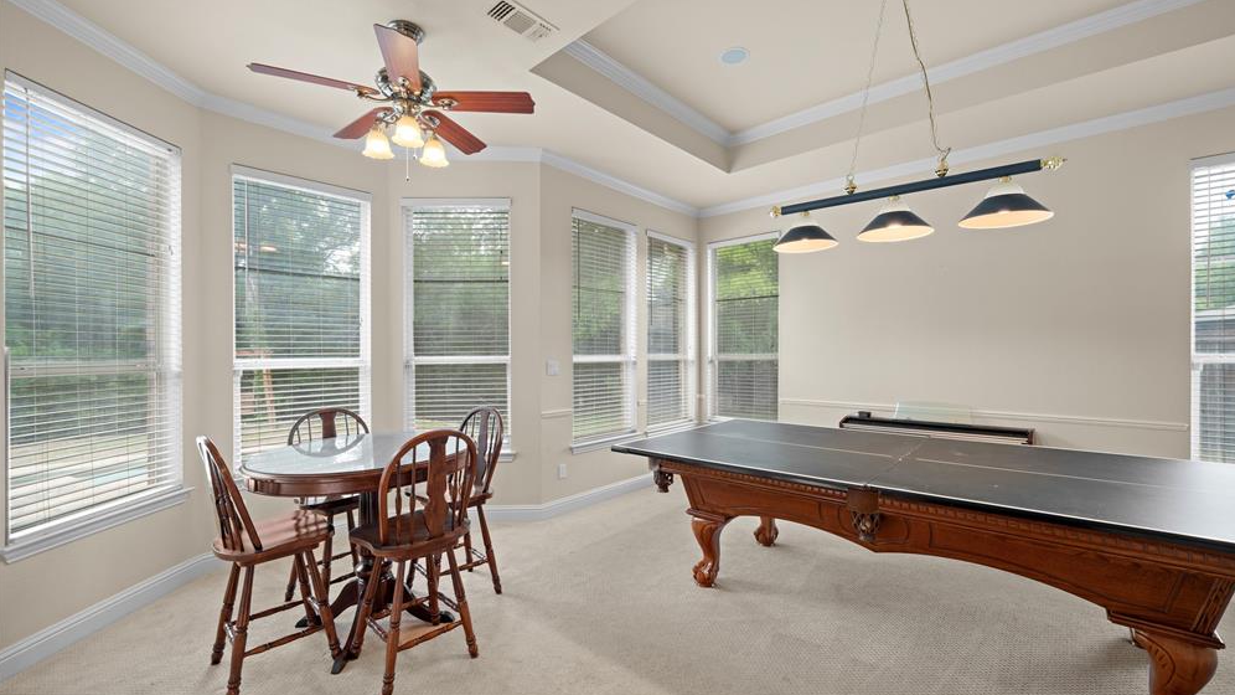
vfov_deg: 74.2
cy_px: 361
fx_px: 458
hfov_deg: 106.8
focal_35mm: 14
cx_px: 631
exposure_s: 2.5
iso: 250
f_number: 9
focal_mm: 13
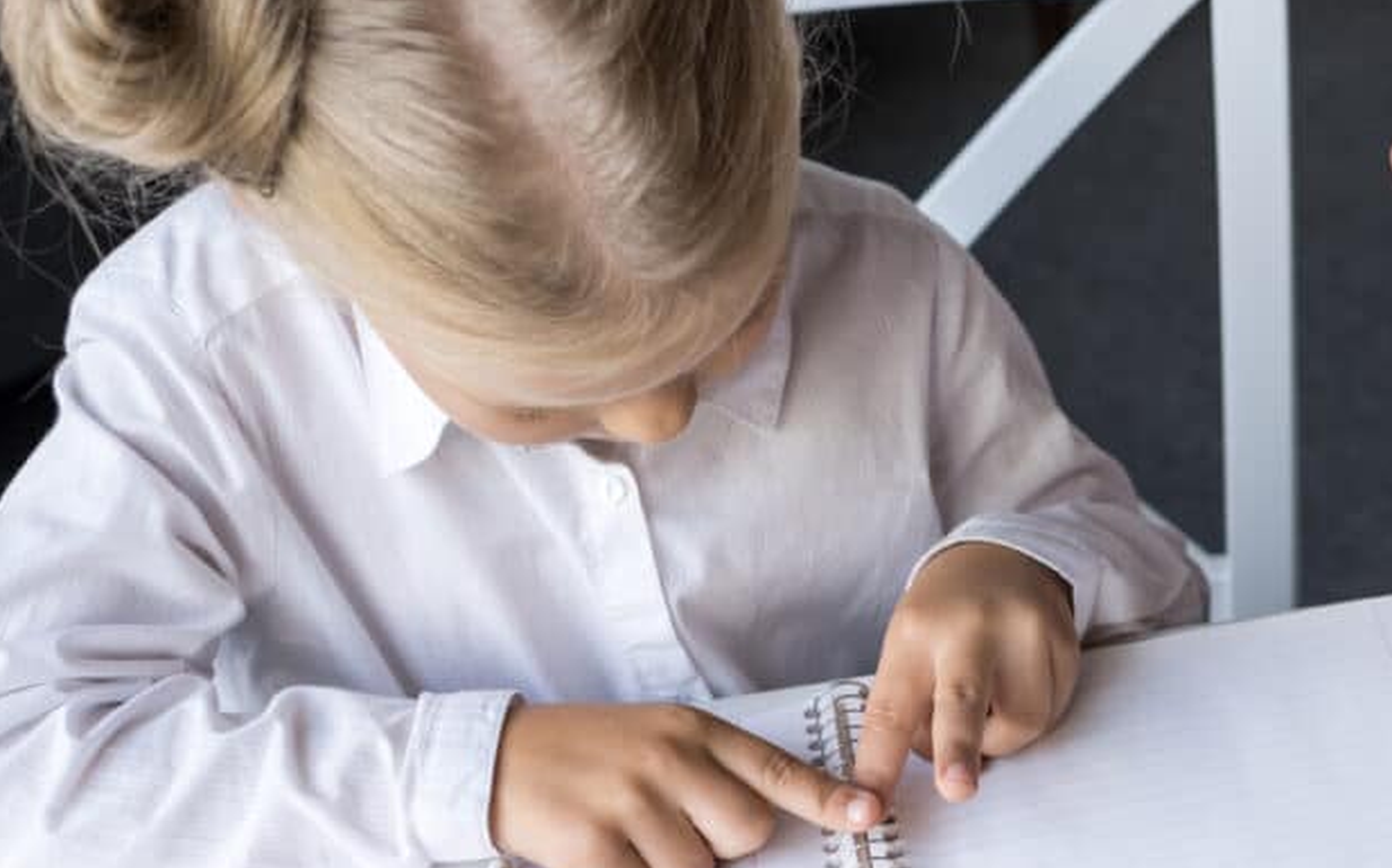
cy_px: 611
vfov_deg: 16.0
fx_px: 3071
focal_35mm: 81
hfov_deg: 24.3
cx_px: 1426
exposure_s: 1/200
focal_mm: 35
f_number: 4
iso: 320
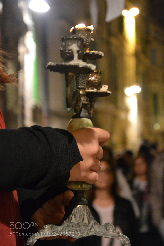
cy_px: 123
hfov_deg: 15.7
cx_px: 82
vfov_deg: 23.4
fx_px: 595
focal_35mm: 87
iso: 3200
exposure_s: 1/15
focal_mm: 58
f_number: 5
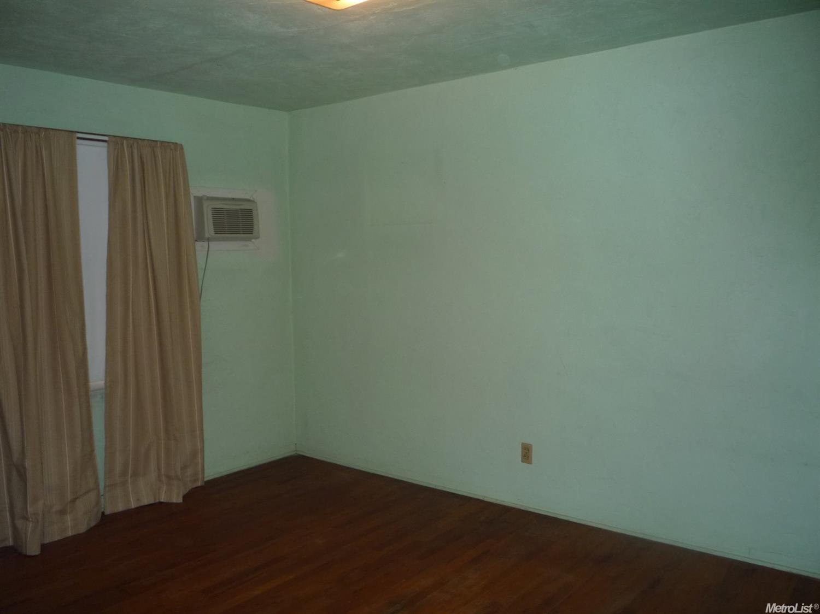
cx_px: 410
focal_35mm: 30
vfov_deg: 46.8
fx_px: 710
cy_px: 307
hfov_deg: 60.0
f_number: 3.3
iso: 160
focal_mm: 5.2
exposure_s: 1/30
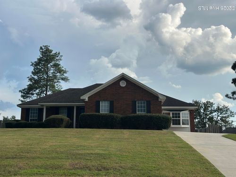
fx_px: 327
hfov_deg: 39.7
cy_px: 88
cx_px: 118
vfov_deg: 30.3
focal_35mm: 48
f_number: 1.78
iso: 100
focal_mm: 6.86
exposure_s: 1/5000
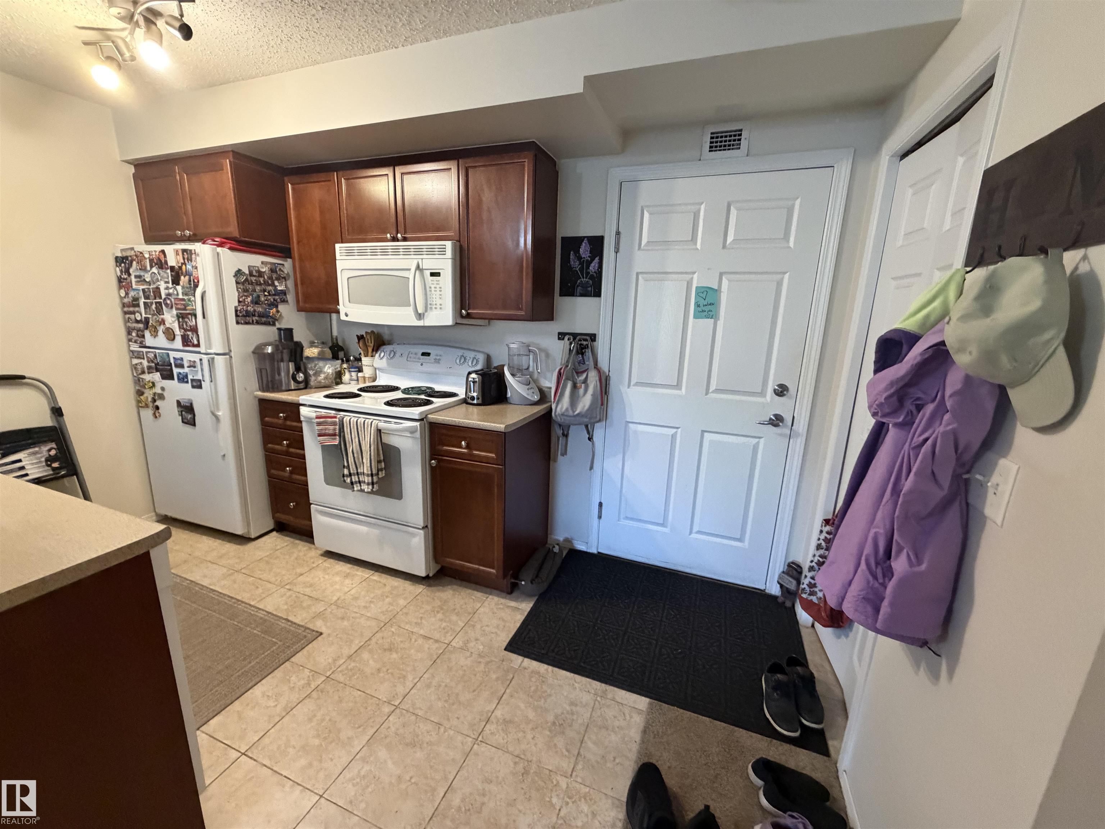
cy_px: 414
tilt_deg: -13.3
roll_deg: -1.8
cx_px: 552
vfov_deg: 85.7
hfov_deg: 102.1
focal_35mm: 14
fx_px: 447
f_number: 2.2
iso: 640
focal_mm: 2.22
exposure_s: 1/60
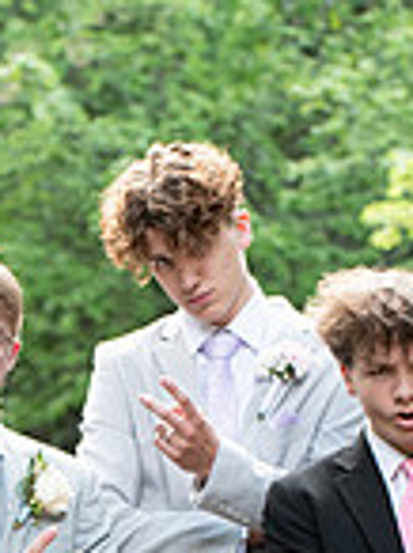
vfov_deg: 6.6
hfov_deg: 5.0
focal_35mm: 296
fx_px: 4723
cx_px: 87
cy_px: 713
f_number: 2.8
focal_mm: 70
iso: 800
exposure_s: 1/1000
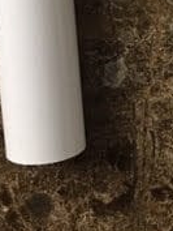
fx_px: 699
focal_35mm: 105
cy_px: 14
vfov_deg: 18.3
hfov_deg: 13.5
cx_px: 241
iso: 200
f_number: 2.2
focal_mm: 4.15
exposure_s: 1/15
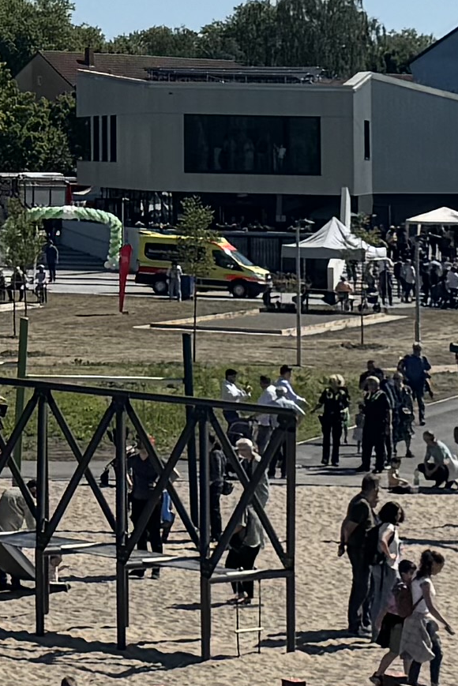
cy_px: -92
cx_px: -630
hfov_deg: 7.8
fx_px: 3127
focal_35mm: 164
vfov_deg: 12.3
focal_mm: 6.76
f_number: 1.78
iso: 80
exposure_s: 1/7092
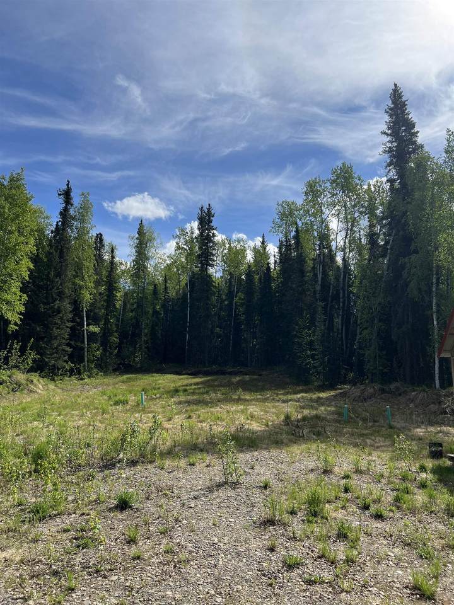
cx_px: 227
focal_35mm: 26
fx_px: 455
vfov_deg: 67.3
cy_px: 302
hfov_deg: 53.1
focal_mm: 5.7
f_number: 1.5
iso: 50
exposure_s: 1/5587
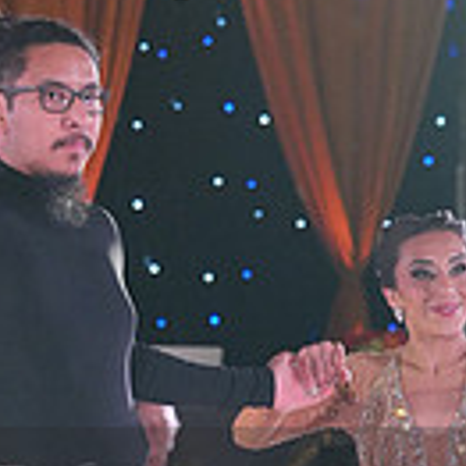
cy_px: 548
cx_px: 80
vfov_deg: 5.7
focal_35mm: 304
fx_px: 4630
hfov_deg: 5.8
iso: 2000
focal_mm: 81
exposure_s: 1/400
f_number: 4
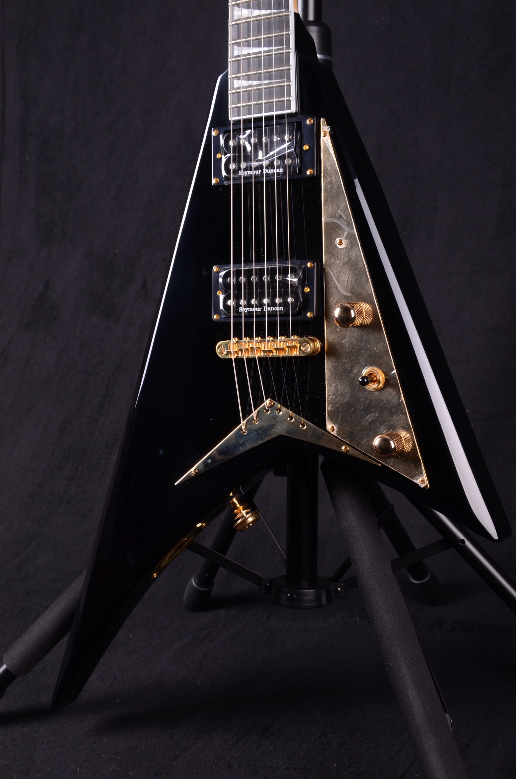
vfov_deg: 37.9
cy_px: 390
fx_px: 1134
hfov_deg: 25.6
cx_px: 258
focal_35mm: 52
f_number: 11
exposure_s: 1/200
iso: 200
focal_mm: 35
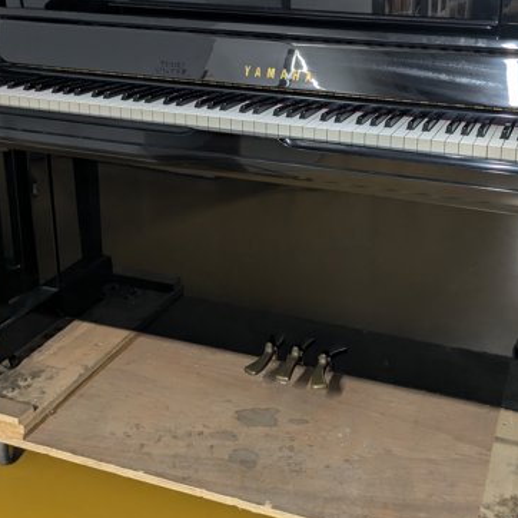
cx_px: 327
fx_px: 745
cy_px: 147
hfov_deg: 38.1
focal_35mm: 44
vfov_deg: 37.6
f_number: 1.89
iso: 156
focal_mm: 5.43
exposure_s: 1/25
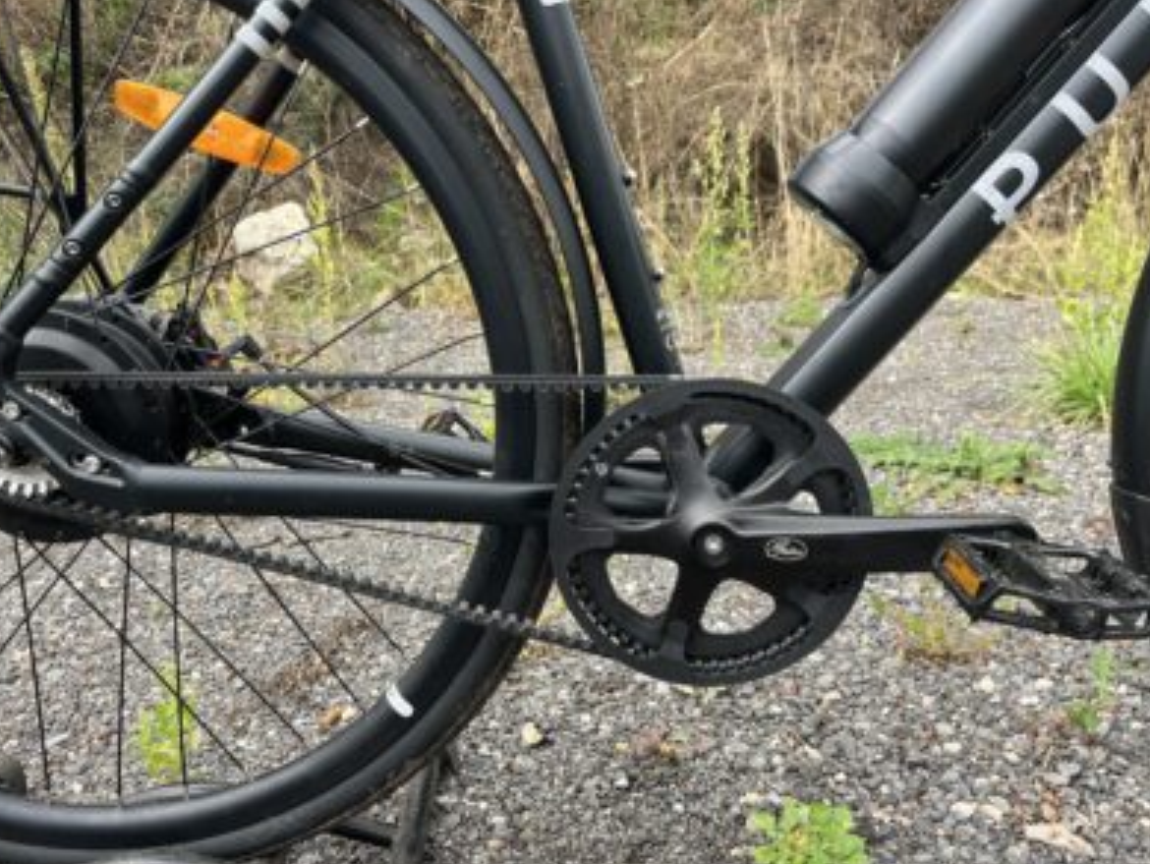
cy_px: 425
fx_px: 1064
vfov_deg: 44.2
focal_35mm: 32
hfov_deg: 56.8
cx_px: 566
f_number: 1.6
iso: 50
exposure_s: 1/532
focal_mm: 5.1
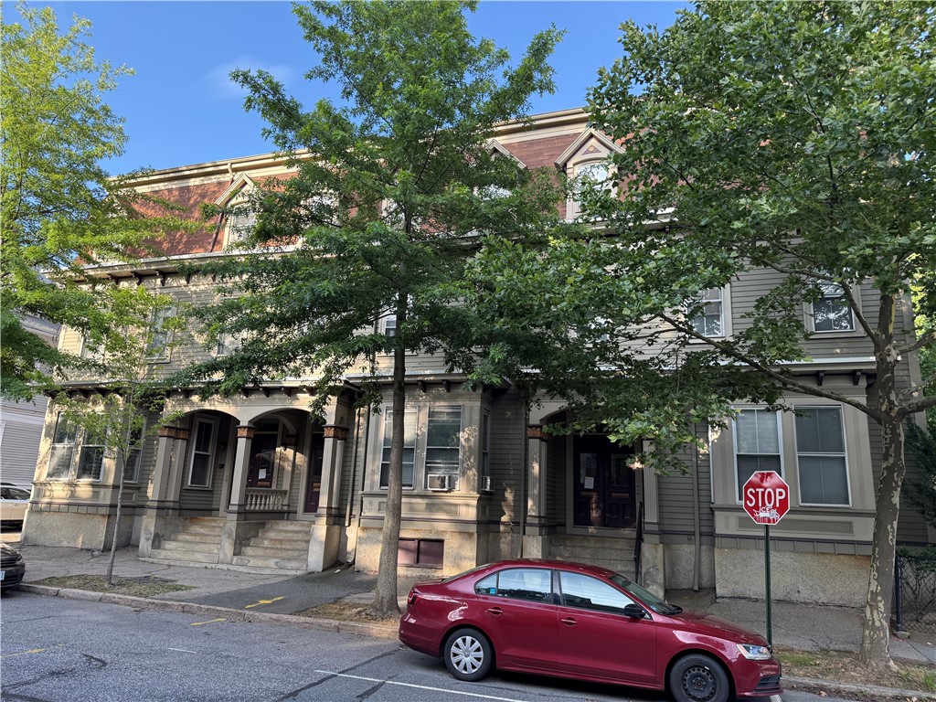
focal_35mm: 24
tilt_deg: +12.7
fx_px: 649
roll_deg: -2.2
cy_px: 351
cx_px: 468
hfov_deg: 71.6
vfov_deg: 56.8
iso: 100
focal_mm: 6.76
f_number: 1.78
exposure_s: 1/627
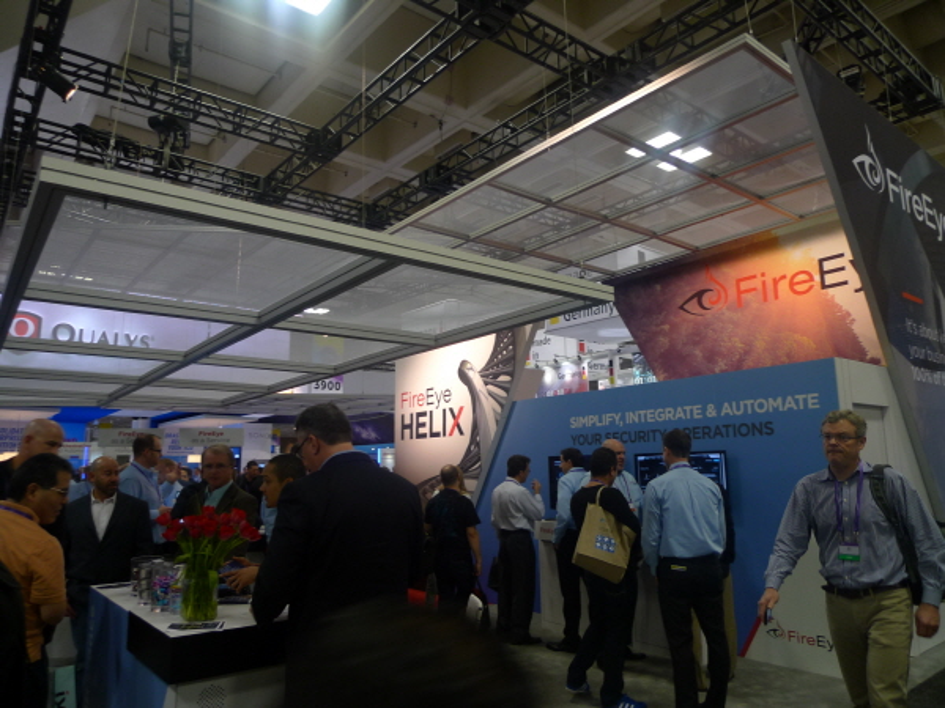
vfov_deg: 56.8
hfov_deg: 71.6
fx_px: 655
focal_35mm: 24
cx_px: 472
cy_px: 354
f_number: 2
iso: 80
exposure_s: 1/50
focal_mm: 5.1
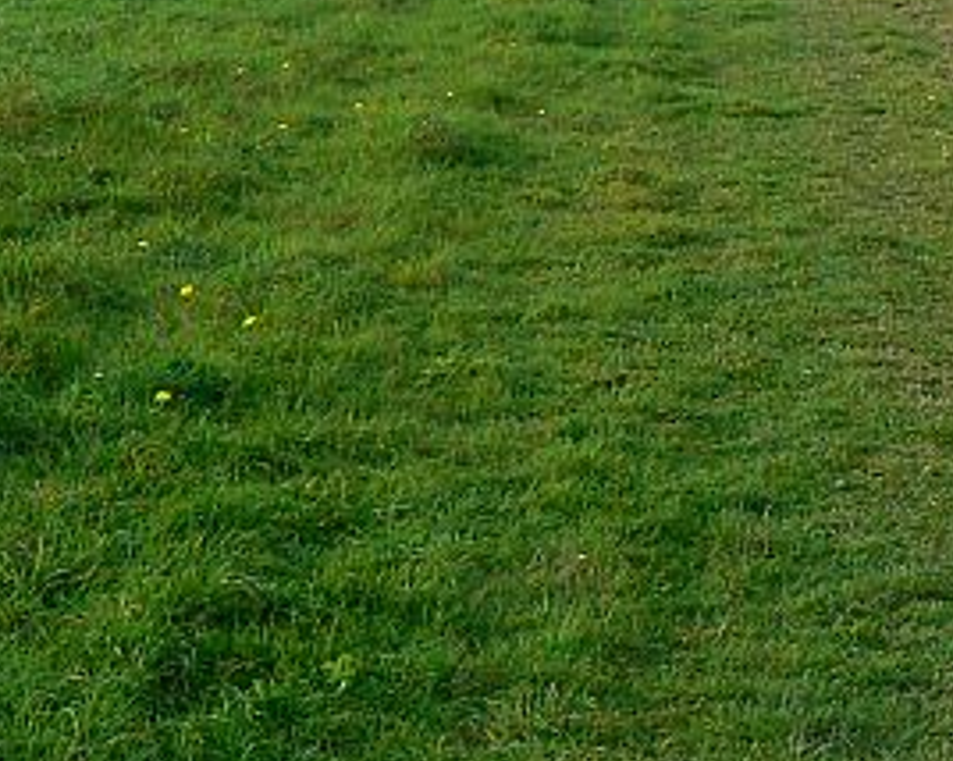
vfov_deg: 18.0
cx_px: 942
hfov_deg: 22.0
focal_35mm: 84
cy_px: 114
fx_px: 2368
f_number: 4
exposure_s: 1/100
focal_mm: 6
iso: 80
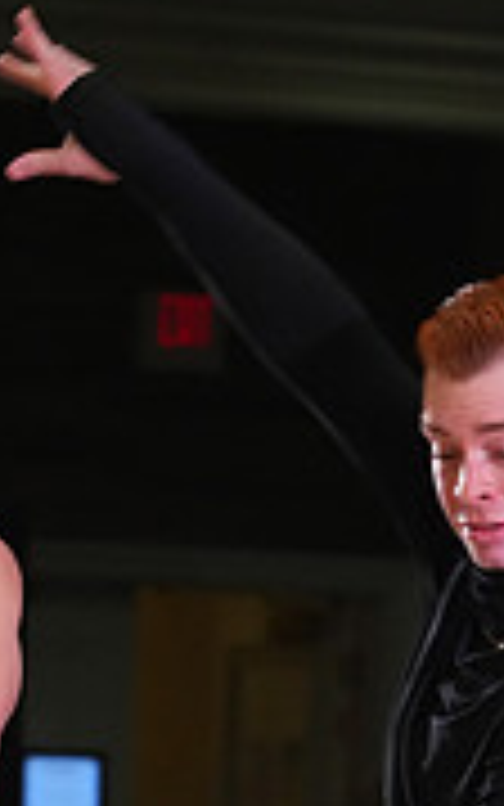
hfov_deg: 3.0
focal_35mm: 439
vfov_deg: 4.8
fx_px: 9640
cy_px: 1022
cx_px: 20
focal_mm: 133
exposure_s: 1/200
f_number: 5.6
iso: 3200
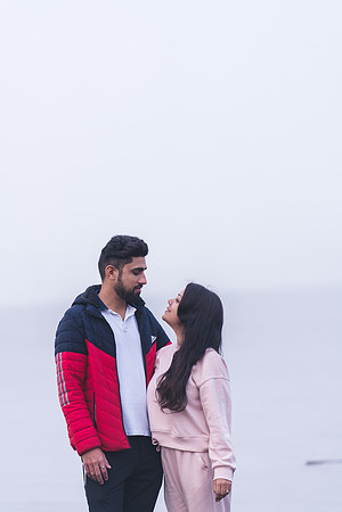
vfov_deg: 12.2
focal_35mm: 168
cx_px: 171
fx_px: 2394
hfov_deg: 8.2
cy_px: 256
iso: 250
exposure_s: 1/200
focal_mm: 168
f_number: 2.8
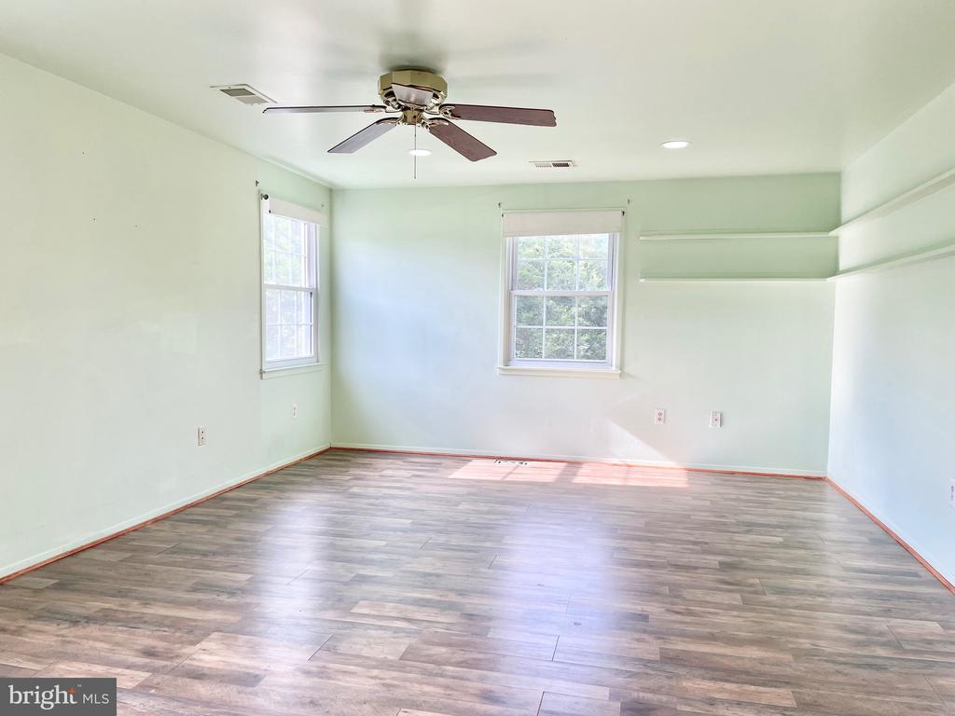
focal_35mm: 26
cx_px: 478
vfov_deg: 53.1
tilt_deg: -3.6
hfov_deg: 67.3
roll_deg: -1.0
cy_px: 358
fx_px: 717
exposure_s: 1/247
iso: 32
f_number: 1.6
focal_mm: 4.2
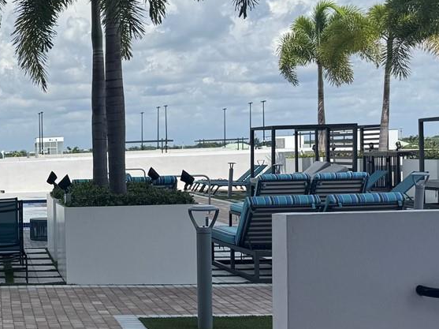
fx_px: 874
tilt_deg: -3.0
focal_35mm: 69
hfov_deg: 23.7
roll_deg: +3.2
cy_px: 201
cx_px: -176
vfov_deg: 21.2
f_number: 1.78
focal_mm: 6.76
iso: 80
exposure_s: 1/5814
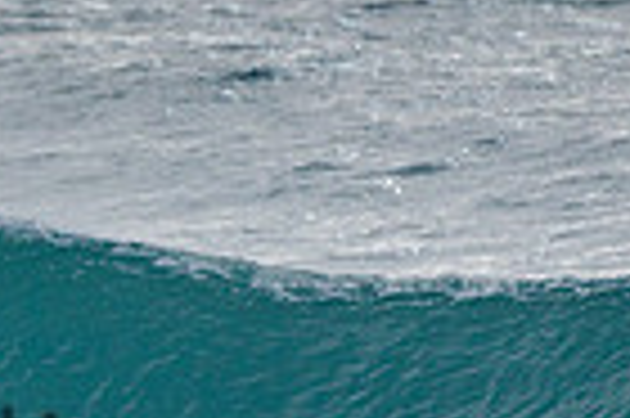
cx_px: -521
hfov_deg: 0.8
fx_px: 44468
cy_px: 289
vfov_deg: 0.5
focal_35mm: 2544
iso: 220
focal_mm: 500
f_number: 5.6
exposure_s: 1/2000
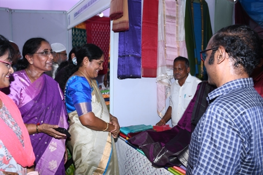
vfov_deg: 43.6
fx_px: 219
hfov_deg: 61.9
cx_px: 132
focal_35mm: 30
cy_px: 88
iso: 200
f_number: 6.3
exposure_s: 1/100
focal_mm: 20
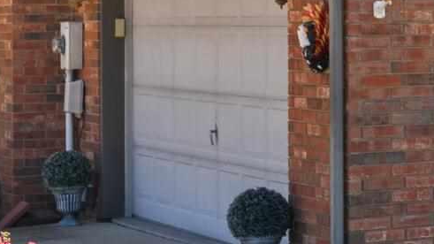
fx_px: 1911
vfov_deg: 7.3
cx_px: 1033
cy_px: -25
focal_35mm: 166
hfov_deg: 11.0
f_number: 9
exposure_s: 1/80
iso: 250
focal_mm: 17.3
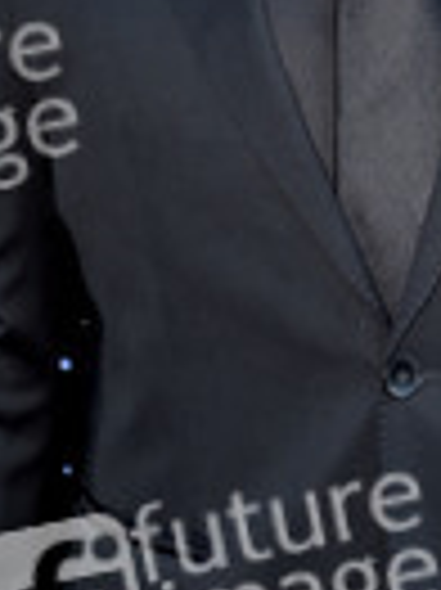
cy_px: -95
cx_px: 340
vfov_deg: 11.4
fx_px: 2892
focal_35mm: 170
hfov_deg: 8.7
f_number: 6.3
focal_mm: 58
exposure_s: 1/320
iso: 500
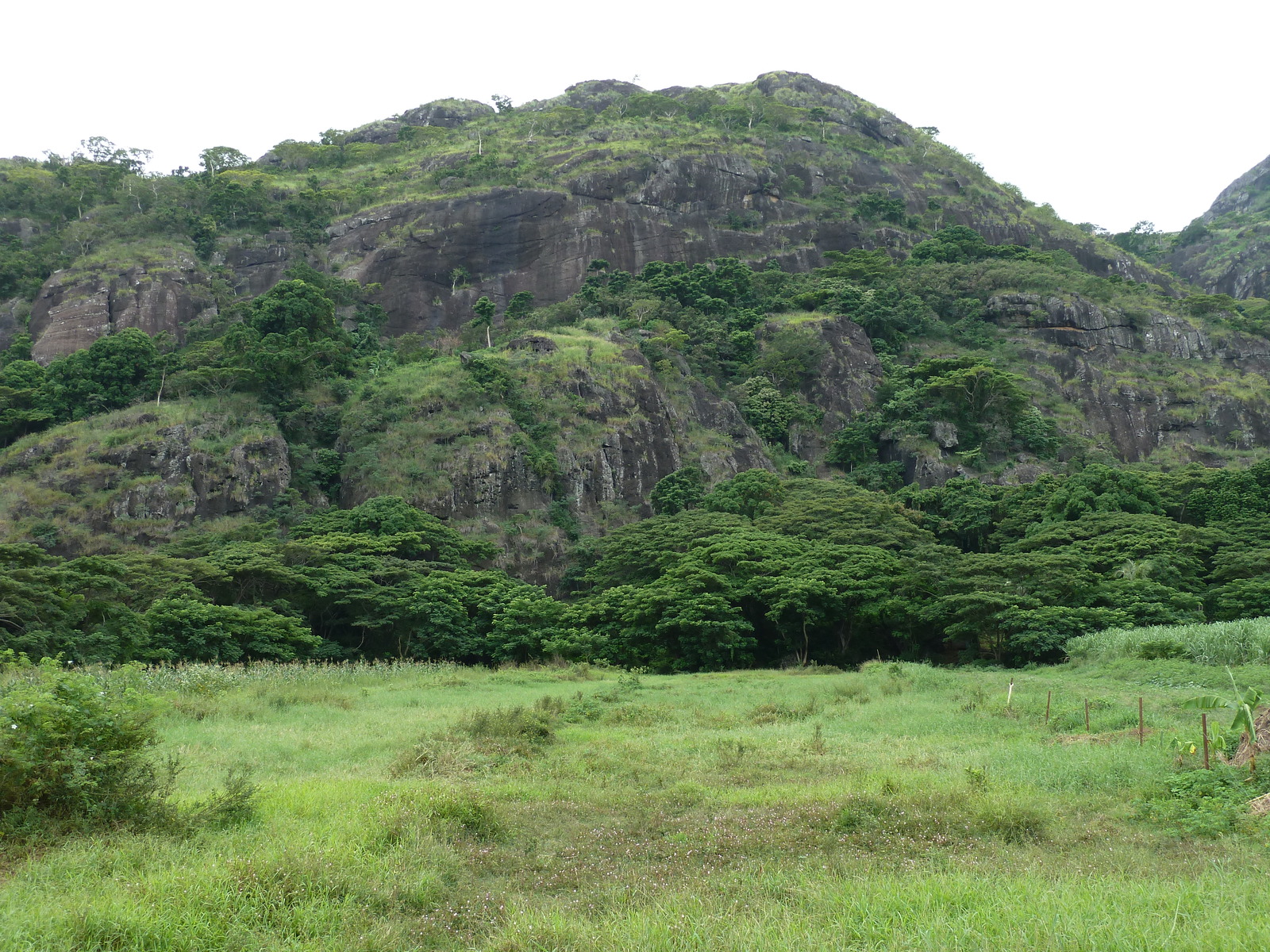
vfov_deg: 40.7
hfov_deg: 52.6
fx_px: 1284
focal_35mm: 35
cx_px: 635
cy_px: 476
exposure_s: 1/160
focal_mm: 5.7
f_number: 4
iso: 80
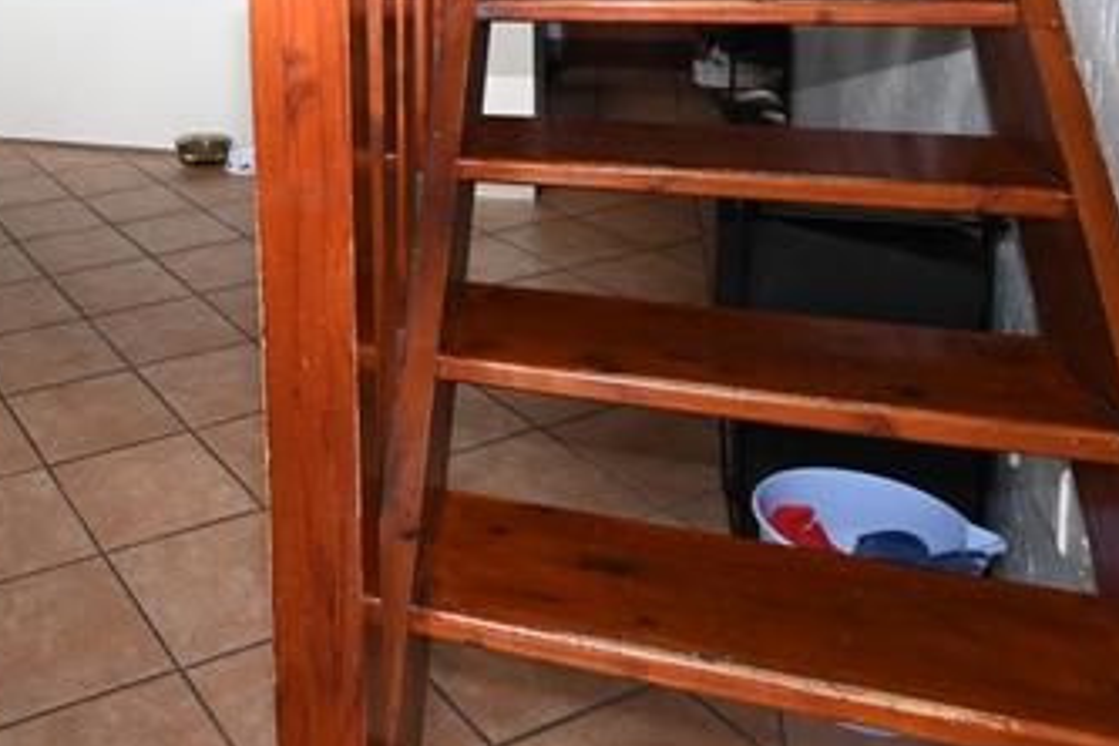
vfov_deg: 32.6
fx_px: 1119
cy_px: -66
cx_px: 111
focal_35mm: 36
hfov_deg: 47.7
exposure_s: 1/60
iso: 250
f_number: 4
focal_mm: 10
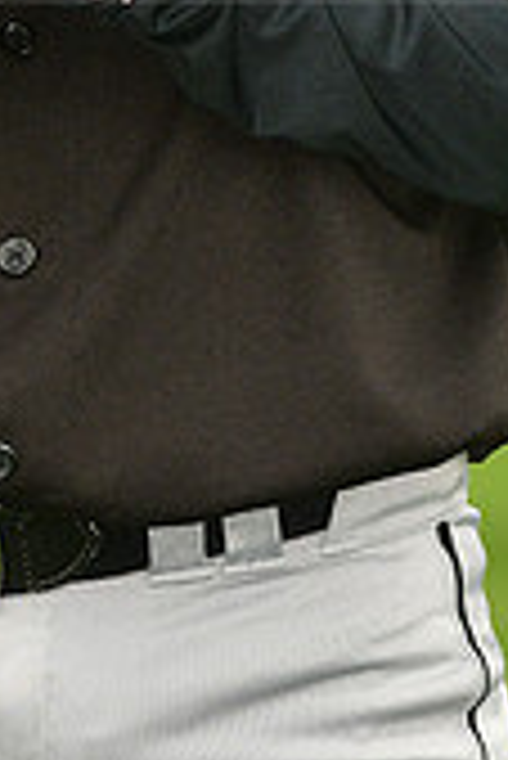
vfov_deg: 2.7
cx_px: 106
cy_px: -139
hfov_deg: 1.8
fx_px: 16306
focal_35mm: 772
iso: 320
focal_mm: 150
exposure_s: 1/1000
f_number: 4
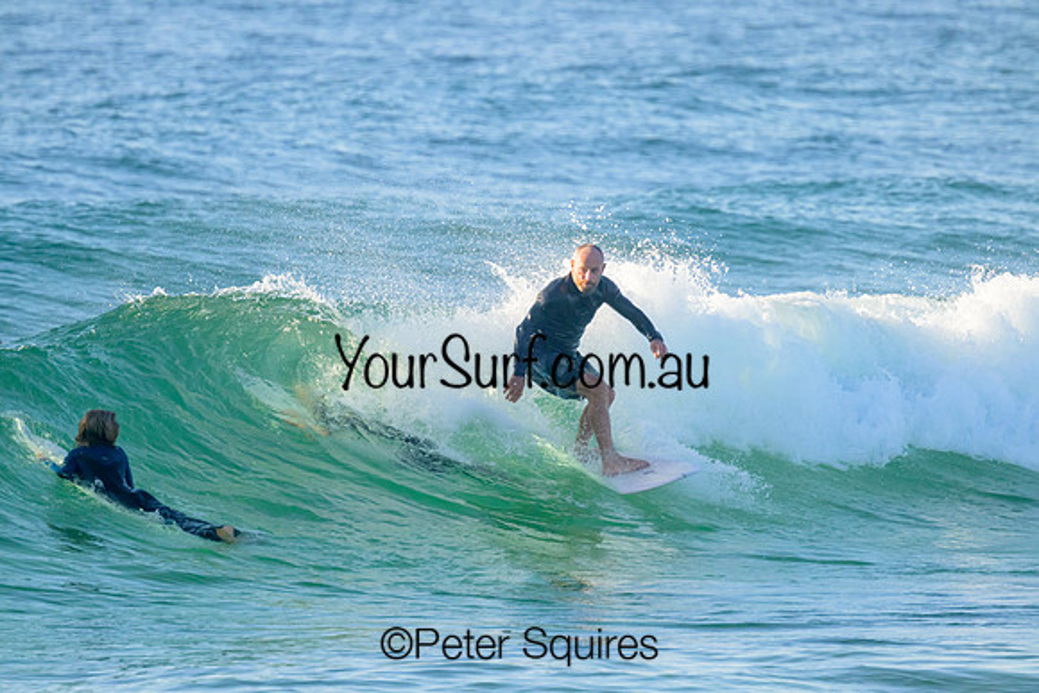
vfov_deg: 2.0
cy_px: 346
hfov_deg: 3.0
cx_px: 520
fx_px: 19629
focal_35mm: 680
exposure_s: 1/2000
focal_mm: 680
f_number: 11
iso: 2500
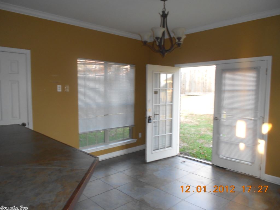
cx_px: 140
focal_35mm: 26
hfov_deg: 67.3
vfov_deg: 53.1
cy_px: 105
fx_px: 210
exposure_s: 1/30
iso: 160
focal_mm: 4.6
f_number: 3.2
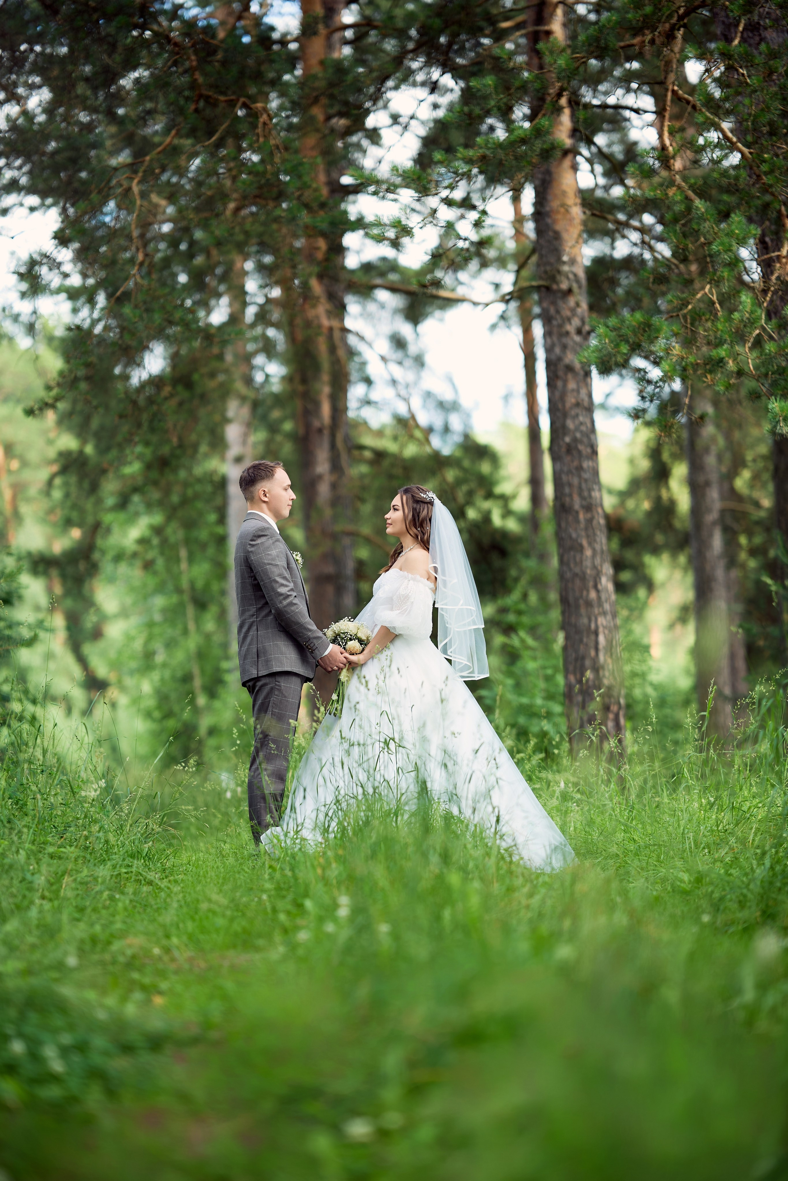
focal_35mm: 85
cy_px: 590
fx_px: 2791
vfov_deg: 23.9
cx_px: 394
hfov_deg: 16.1
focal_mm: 85
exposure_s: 1/350
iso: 100
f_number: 1.8
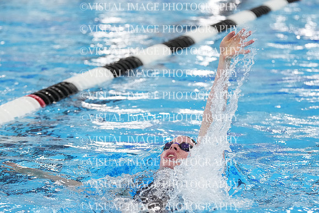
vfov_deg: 6.5
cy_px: 106
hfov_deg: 9.8
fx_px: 1861
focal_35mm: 210
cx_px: 160
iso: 6400
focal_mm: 140
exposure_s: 1/1250
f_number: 4
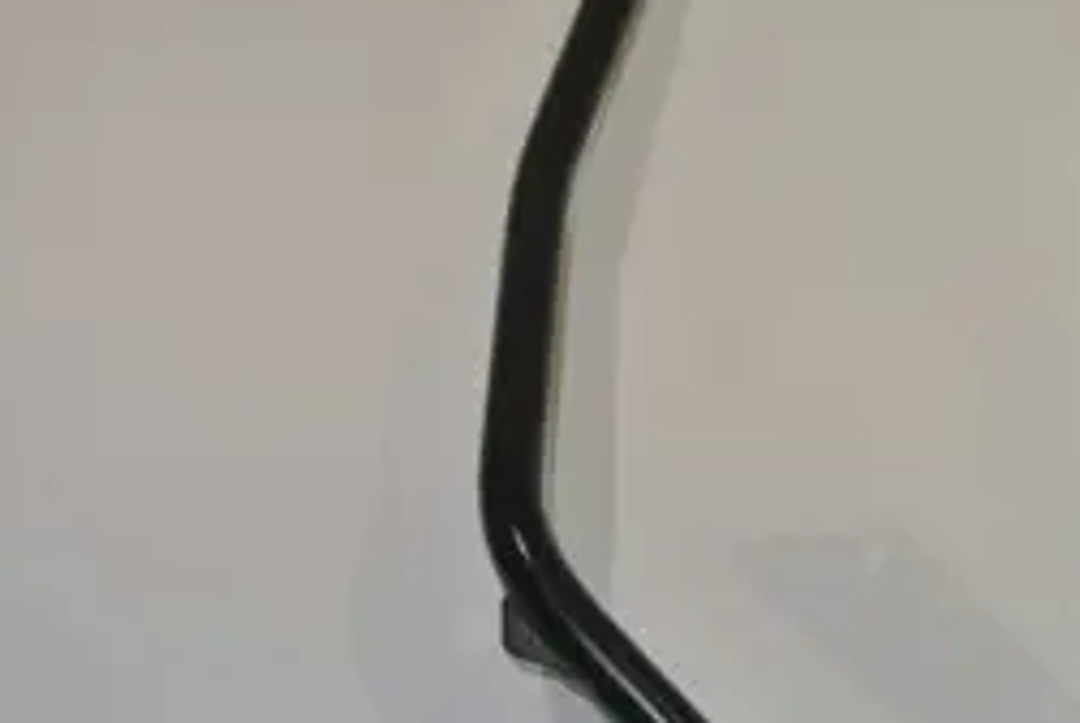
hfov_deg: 21.9
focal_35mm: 90
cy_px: 336
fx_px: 2703
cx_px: 1046
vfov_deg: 15.2
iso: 200
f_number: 4.5
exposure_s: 1/60
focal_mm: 15.7
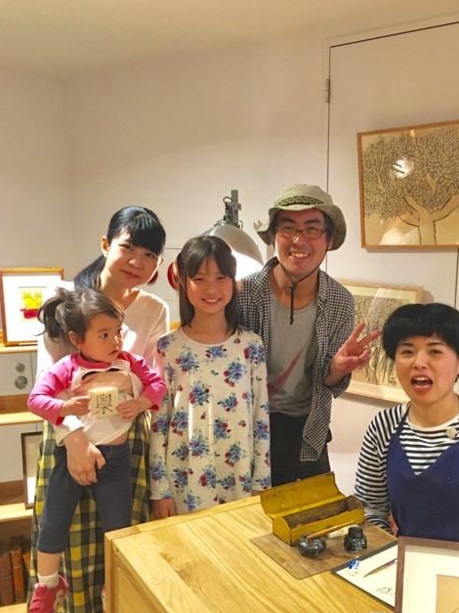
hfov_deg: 38.5
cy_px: 376
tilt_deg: -12.3
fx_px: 654
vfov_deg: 49.7
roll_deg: -0.4
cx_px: 280
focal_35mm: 37
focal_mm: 4.15
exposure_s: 1/15
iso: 64
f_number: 2.2
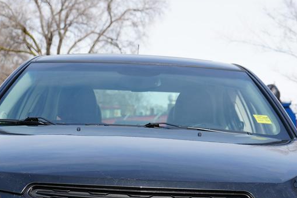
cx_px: 140
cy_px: 185
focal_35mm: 110
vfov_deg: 12.4
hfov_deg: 18.6
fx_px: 908
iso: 100
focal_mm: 44
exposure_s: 1/400
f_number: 5
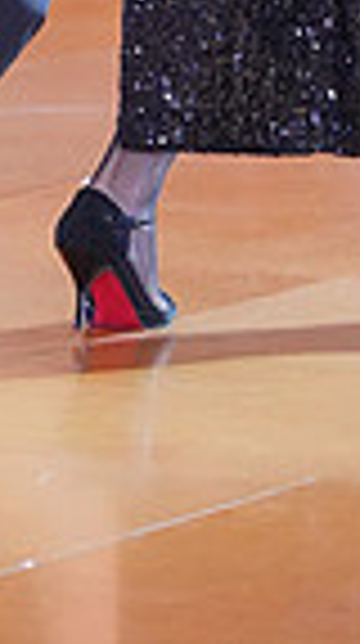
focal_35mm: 562
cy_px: -576
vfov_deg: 3.8
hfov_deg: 2.2
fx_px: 9577
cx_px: 70
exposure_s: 1/500
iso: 6400
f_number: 3.5
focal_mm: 132
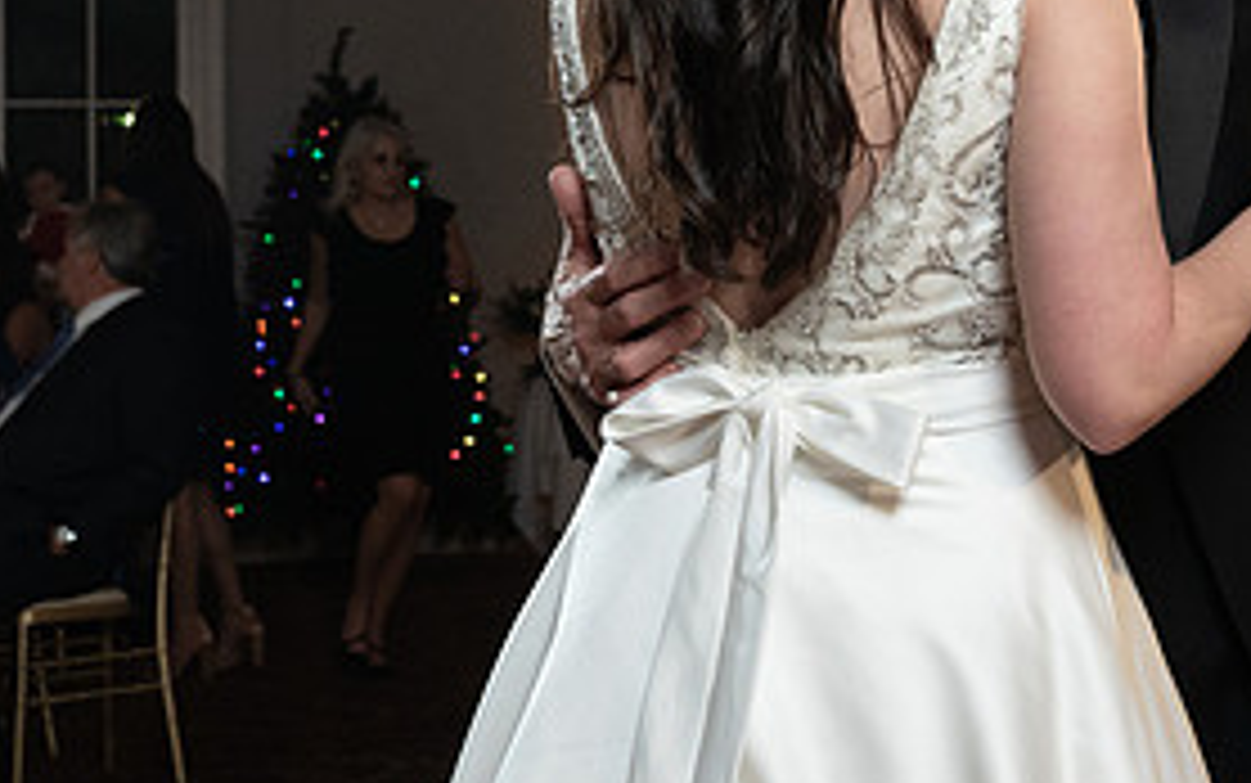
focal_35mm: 94
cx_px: 779
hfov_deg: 22.0
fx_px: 3206
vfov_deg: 13.8
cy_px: 63
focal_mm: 38
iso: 2000
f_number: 5.6
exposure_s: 1/200
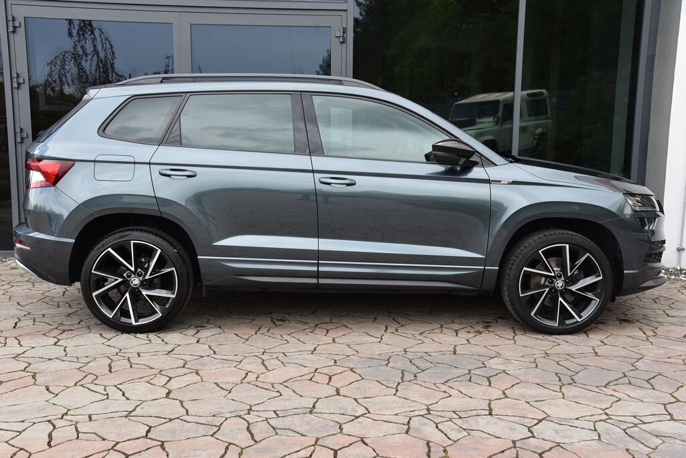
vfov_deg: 30.6
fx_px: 839
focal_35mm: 44
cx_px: 343
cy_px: 229
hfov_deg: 44.5
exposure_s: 1/200
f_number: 7.1
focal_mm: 44
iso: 500
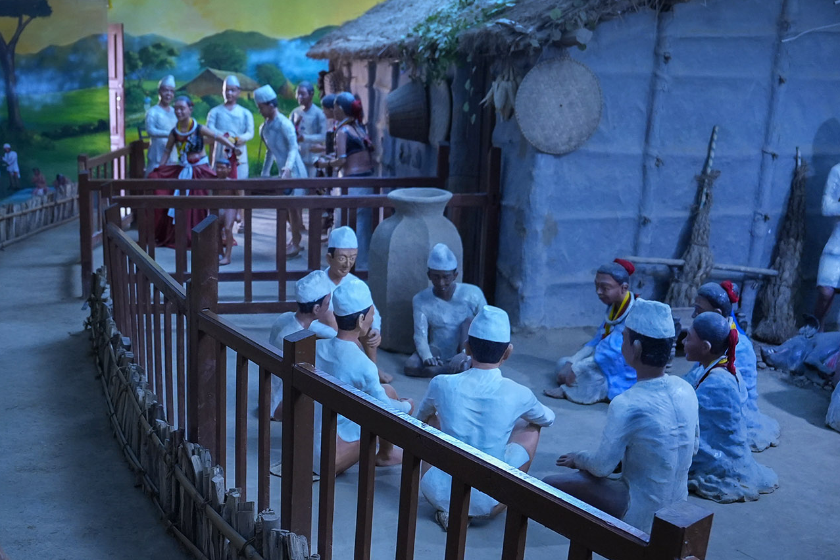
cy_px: 435
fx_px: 1096
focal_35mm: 47
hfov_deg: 41.0
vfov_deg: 28.1
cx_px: 239
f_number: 2.8
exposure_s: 1/80
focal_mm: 24
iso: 1600
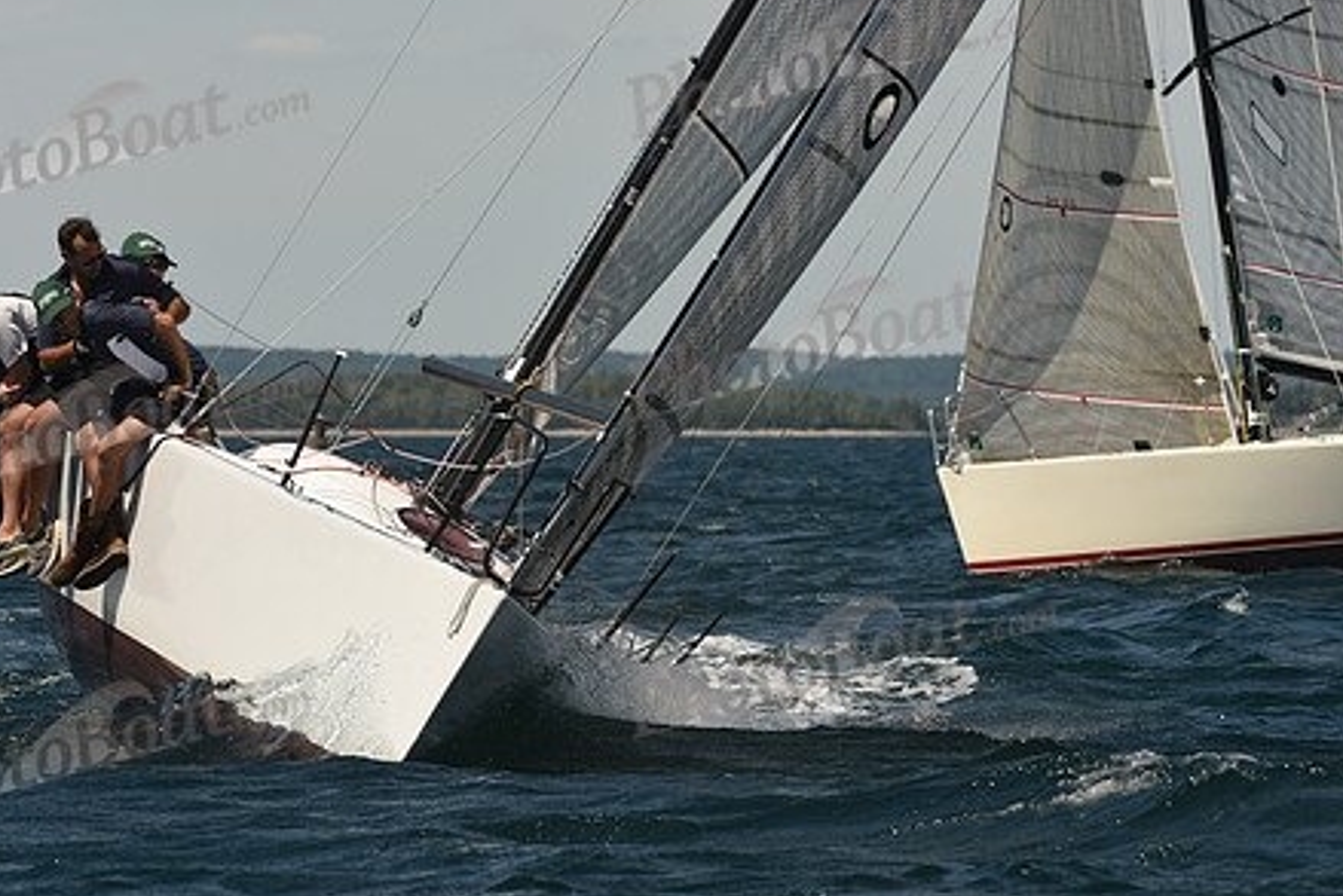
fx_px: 11829
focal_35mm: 317
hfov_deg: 6.5
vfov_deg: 4.3
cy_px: 543
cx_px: 471
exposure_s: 1/1000
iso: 250
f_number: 6.3
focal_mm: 240
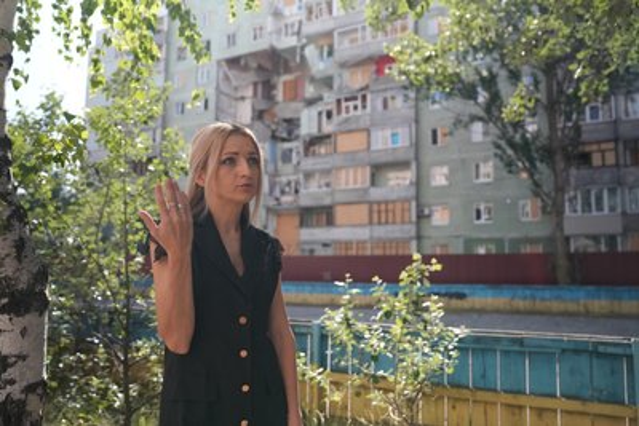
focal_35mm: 30
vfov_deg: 43.6
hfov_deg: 61.9
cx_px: 320
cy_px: 213
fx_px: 533
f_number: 2.8
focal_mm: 30
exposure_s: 1/320
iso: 3200
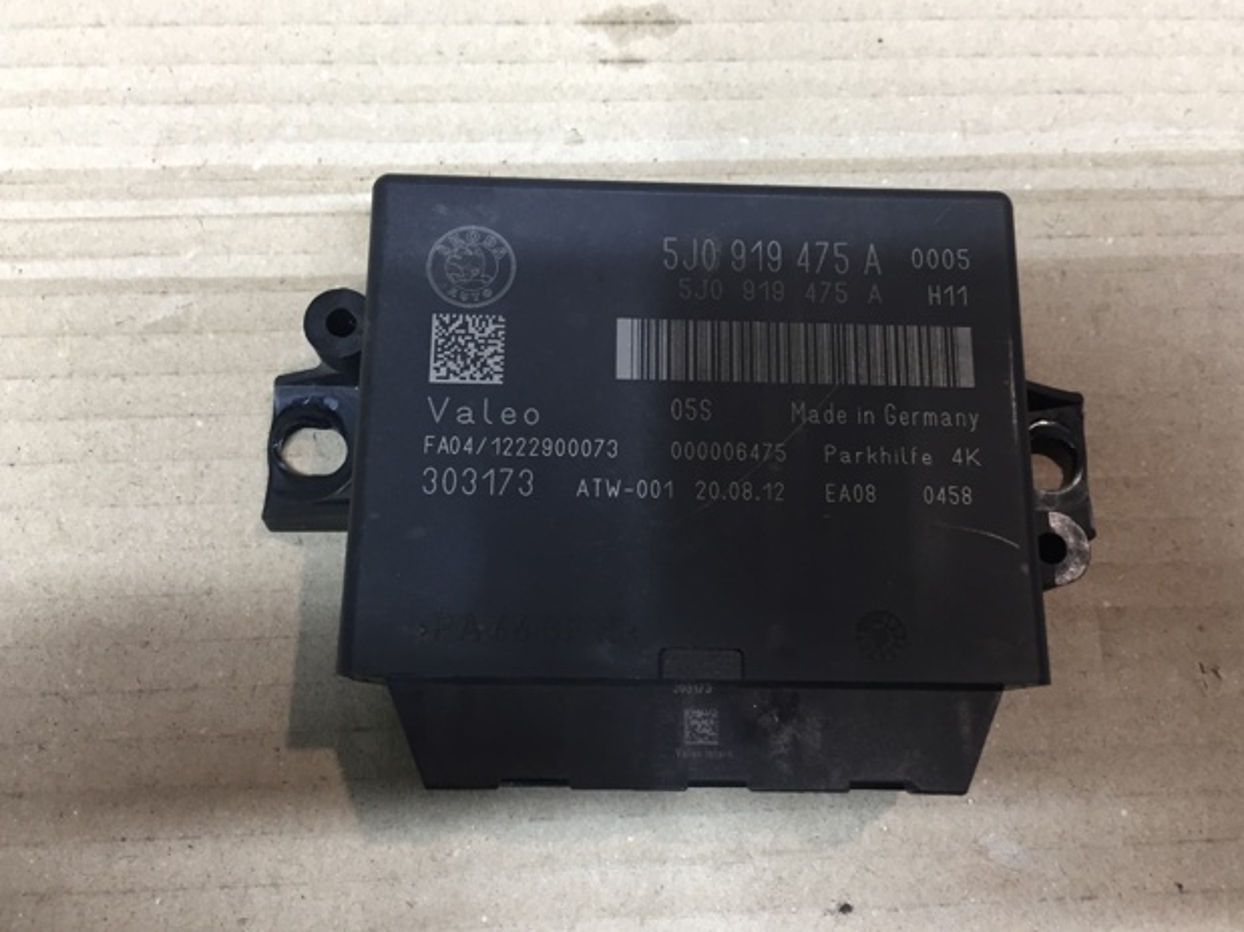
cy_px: 456
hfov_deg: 60.0
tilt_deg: -78.7
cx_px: 641
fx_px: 1078
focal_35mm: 30
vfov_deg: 46.8
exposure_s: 1/33
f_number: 2.2
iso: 125
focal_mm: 4.15
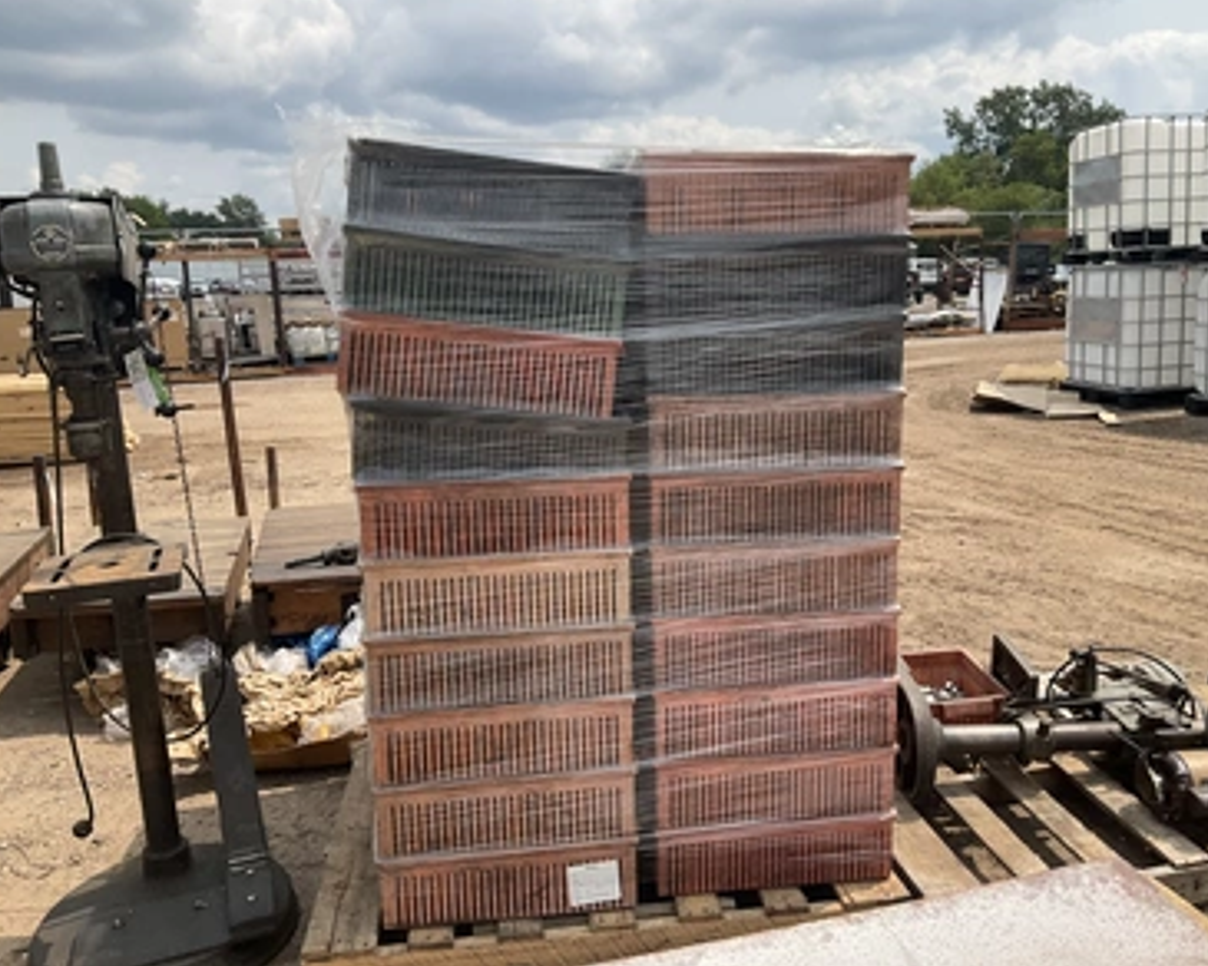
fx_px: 1108
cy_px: 473
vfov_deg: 47.1
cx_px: 639
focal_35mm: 31
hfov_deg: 57.1
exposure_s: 1/1730
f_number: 1.8
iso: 25
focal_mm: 3
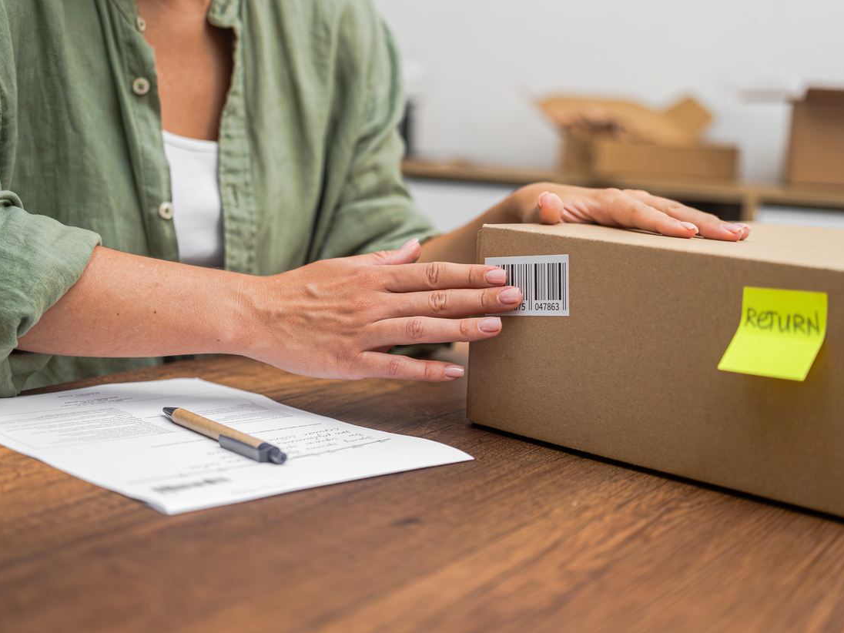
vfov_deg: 26.6
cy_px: 322
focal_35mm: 55
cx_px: 455
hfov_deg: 34.9
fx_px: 1341
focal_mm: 50
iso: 640
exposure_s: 1/100
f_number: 2.5
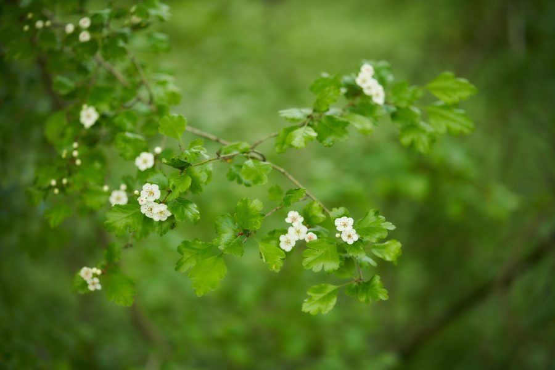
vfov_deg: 16.1
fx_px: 1310
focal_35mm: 85
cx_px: 278
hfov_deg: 23.9
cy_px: 185
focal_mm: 85
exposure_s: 1/125
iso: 100
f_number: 1.8
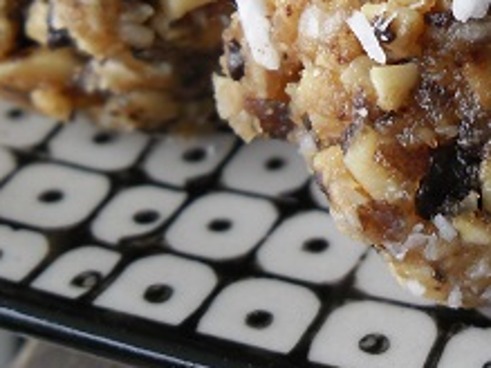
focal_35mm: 74
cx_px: 410
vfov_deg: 19.0
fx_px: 1049
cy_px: -49
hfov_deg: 25.8
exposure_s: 1/59
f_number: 3.5
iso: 100
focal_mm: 4.9
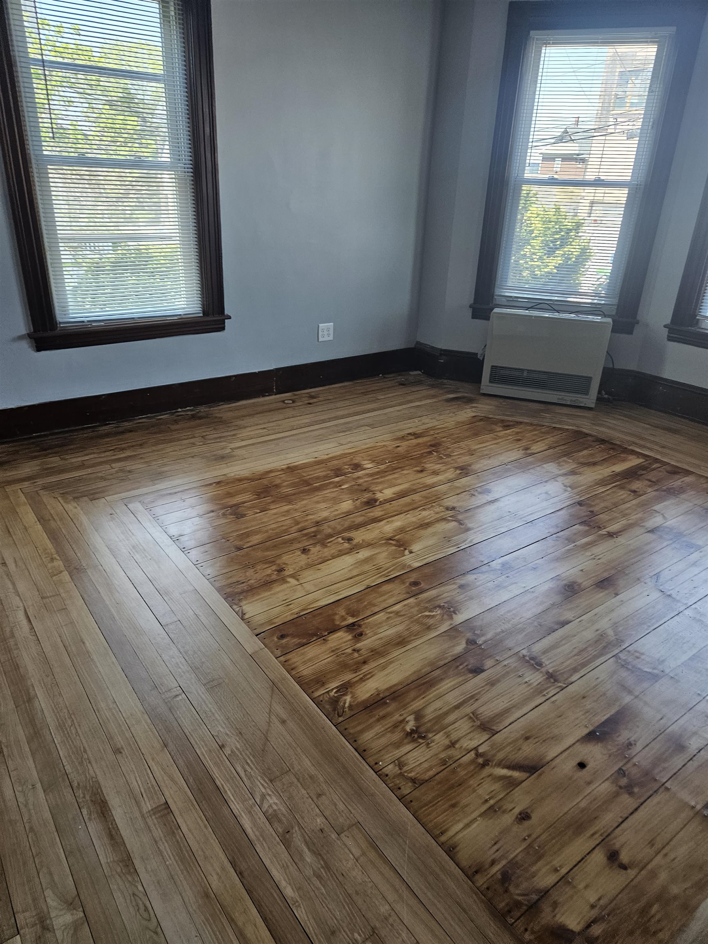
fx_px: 627
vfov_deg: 73.9
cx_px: 354
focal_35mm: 23
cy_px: 472
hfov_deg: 58.9
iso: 200
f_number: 1.8
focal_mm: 5.4
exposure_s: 1/180
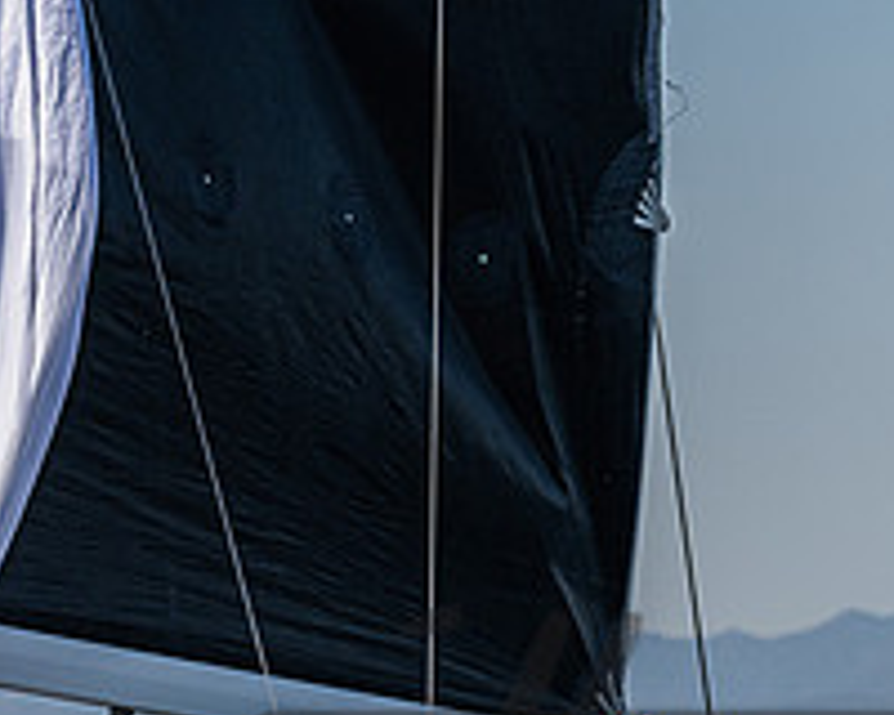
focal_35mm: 460
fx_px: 12171
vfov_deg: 3.4
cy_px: 718
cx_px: 162
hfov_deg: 4.2
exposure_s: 1/8000
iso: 400
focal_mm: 150
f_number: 4.8
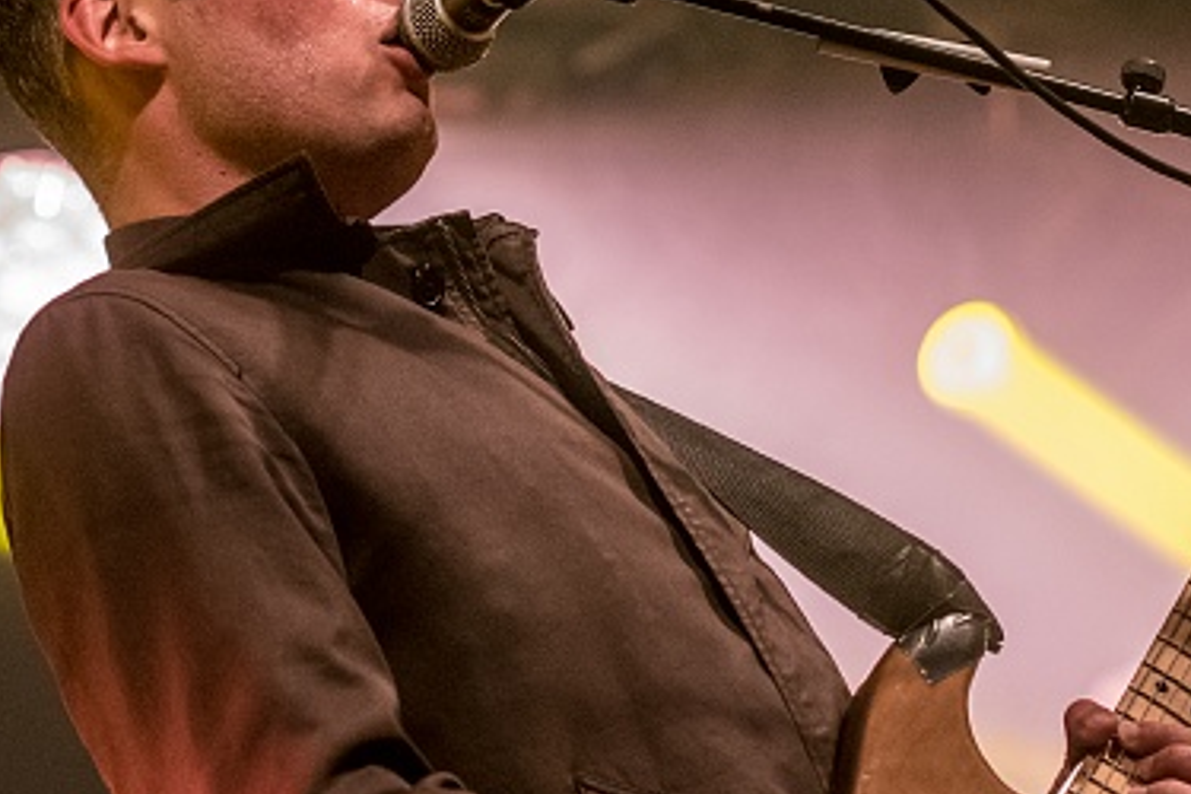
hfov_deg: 8.4
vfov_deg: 5.6
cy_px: 362
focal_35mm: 245
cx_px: 899
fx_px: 8103
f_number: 2.8
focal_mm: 85
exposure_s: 1/100
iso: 1250
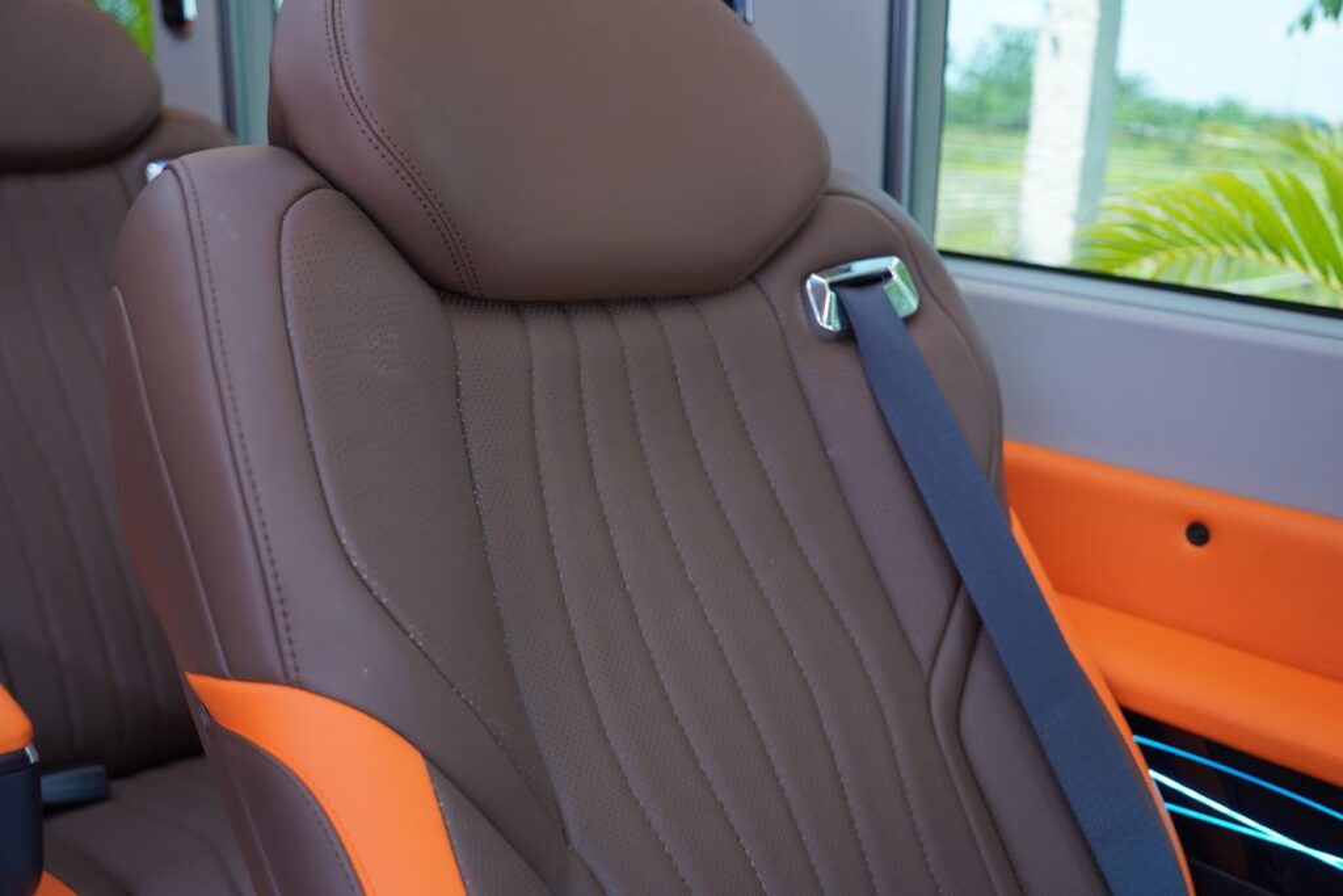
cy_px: 448
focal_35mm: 36
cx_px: 672
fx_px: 1332
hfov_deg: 53.5
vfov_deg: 37.2
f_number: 2.8
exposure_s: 1/100
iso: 320
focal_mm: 23.8
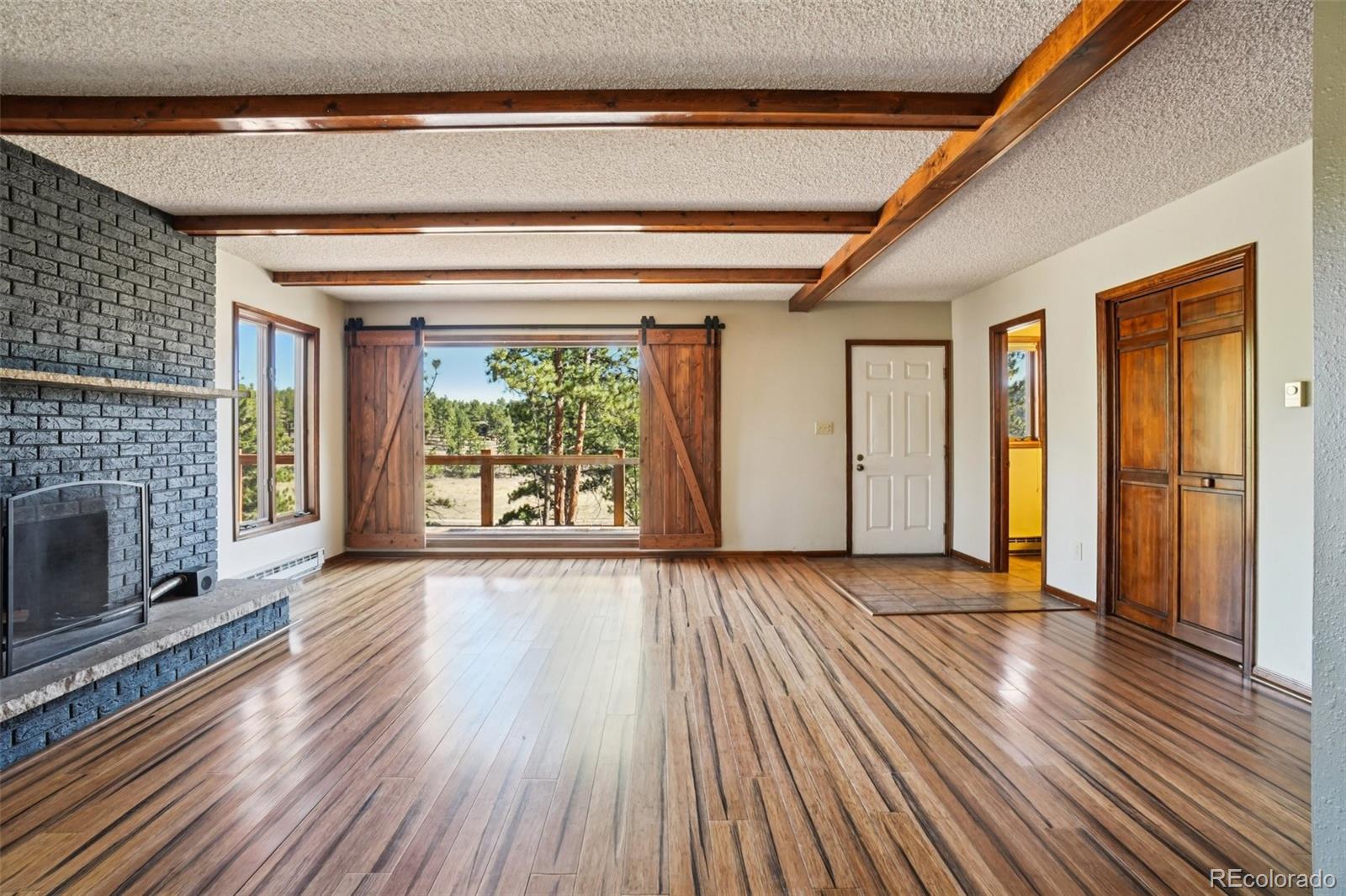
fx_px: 561
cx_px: 673
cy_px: 448
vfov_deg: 77.3
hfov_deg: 100.4
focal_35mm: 15
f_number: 8
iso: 400
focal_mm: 10
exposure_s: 1/13
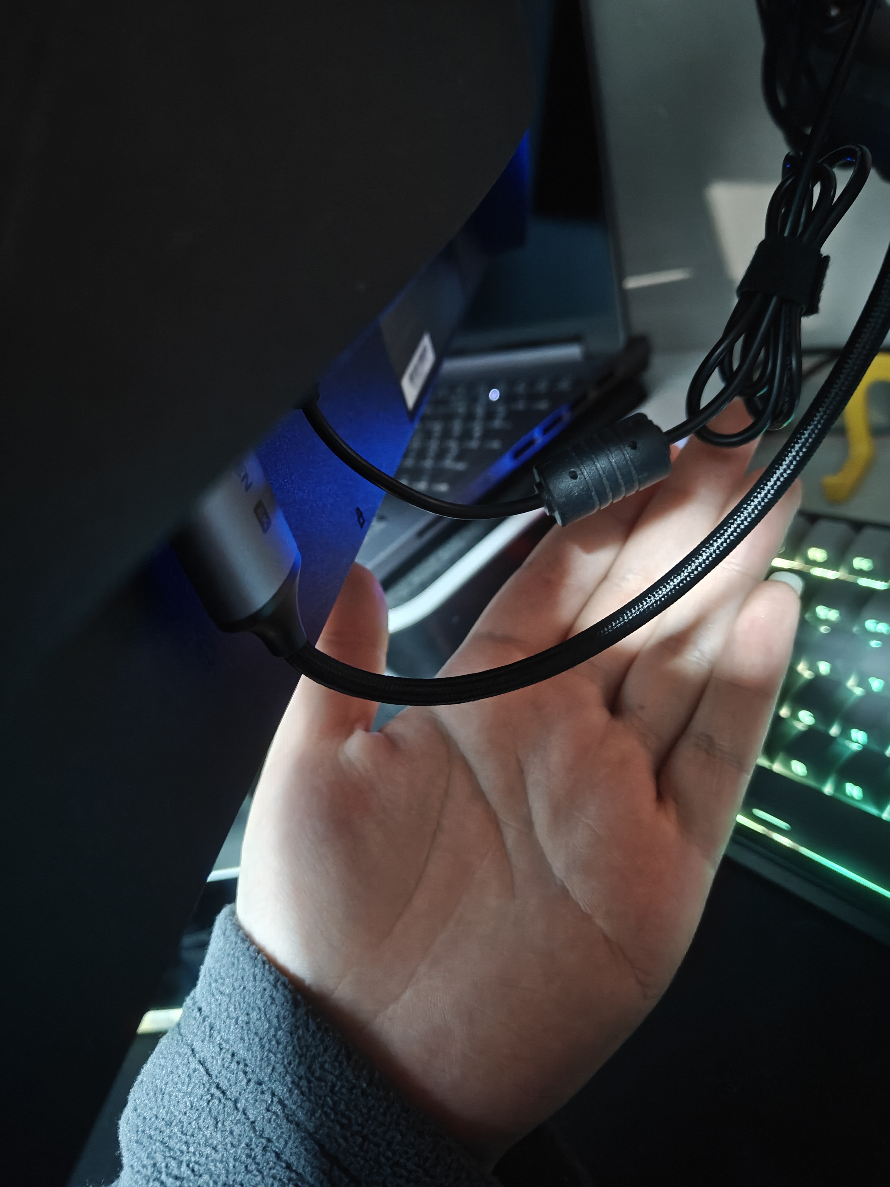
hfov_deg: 56.8
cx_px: 445
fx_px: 823
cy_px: 594
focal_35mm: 24
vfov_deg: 71.6
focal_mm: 5.59
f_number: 1.8
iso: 6400
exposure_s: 1/9
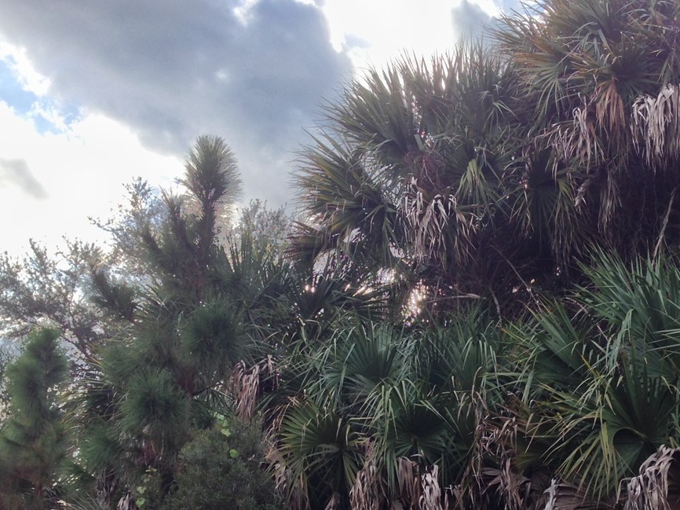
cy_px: 421
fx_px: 1198
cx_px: 447
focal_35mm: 61
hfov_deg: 31.5
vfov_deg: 23.6
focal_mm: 4.12
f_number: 2.4
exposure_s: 1/328
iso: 50
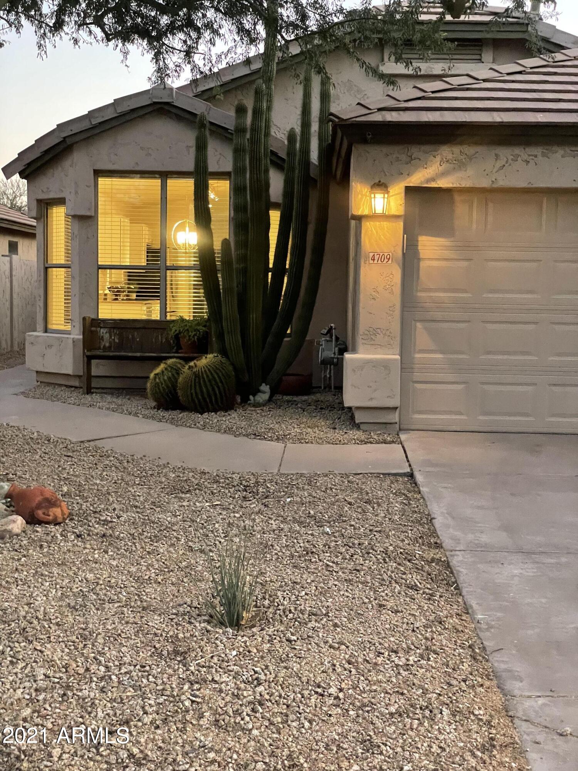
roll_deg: -1.0
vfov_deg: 36.8
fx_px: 1158
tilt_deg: -2.7
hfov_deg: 28.0
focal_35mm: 52
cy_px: 386
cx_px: 289
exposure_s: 1/60
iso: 800
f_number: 2
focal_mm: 6
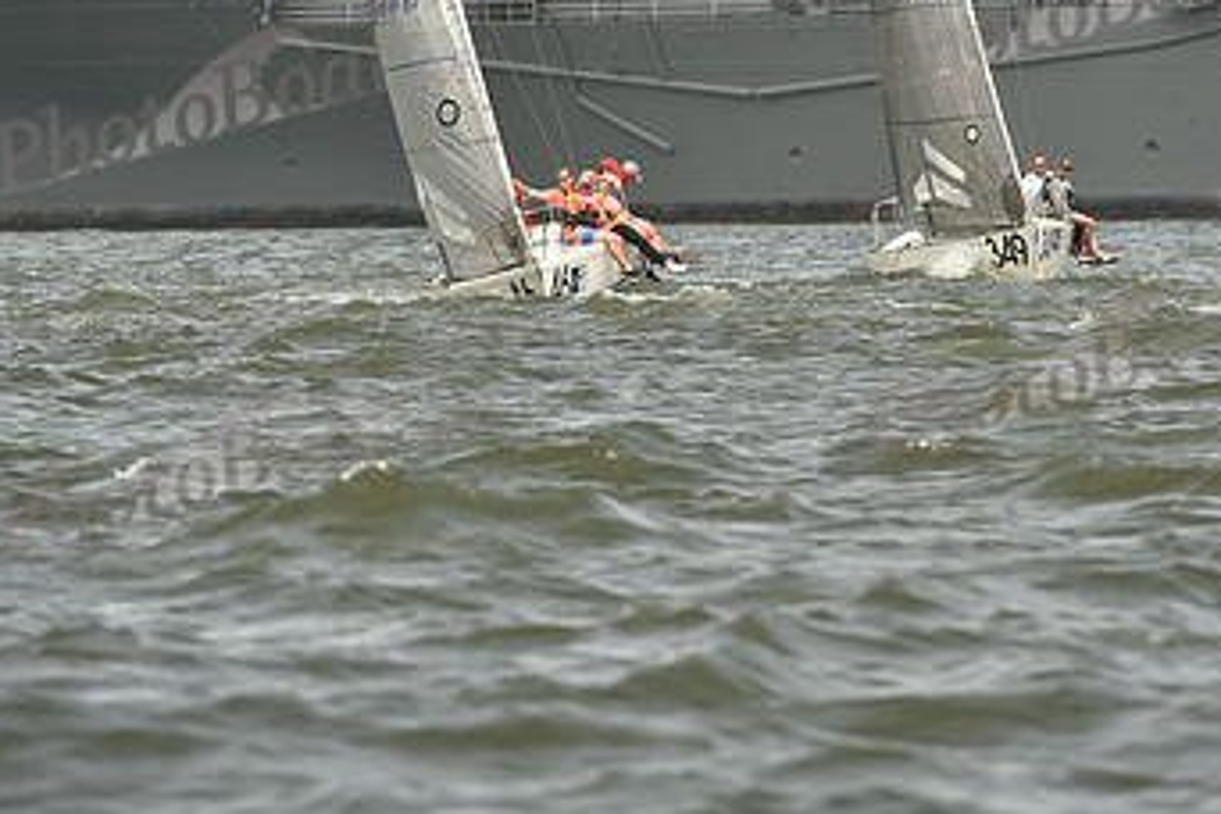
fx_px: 19568
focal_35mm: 577
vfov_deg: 2.4
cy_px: -132
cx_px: 680
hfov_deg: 3.6
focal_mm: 340
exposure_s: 1/1250
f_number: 6.3
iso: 320
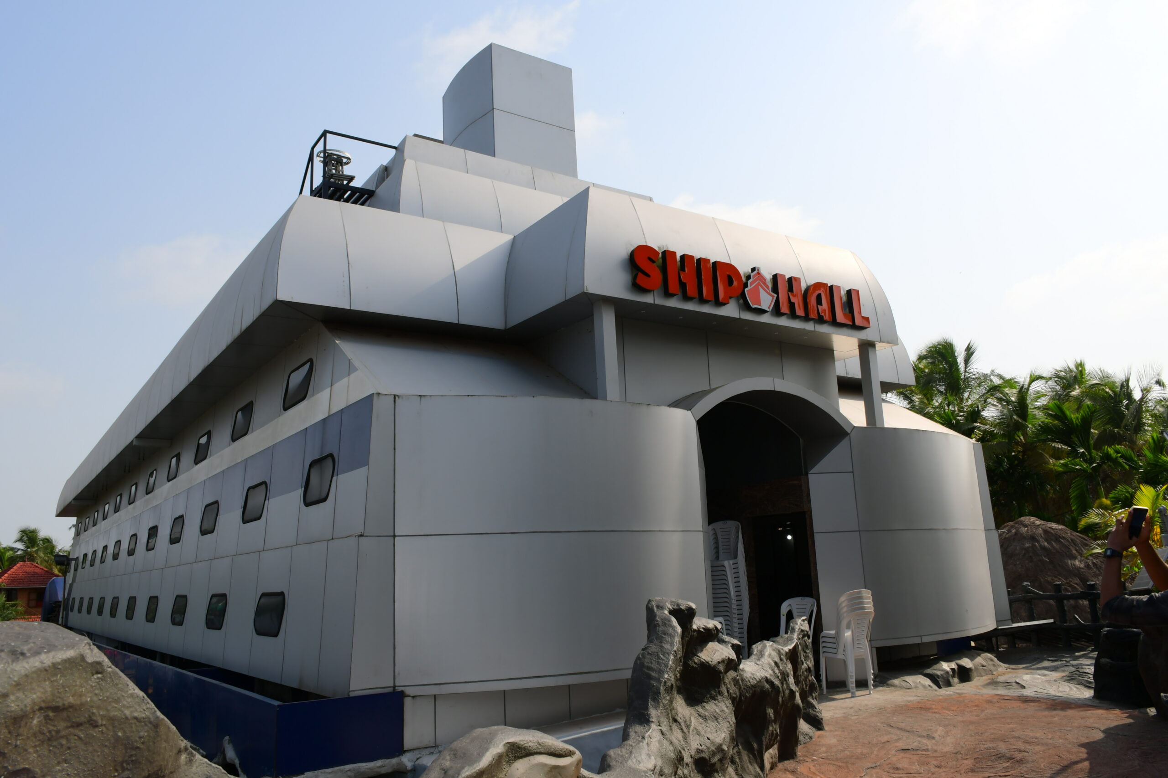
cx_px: 584
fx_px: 876
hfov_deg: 67.4
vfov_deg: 47.9
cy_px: 389
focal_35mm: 27
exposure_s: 1/250
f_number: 11
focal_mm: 18
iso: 100
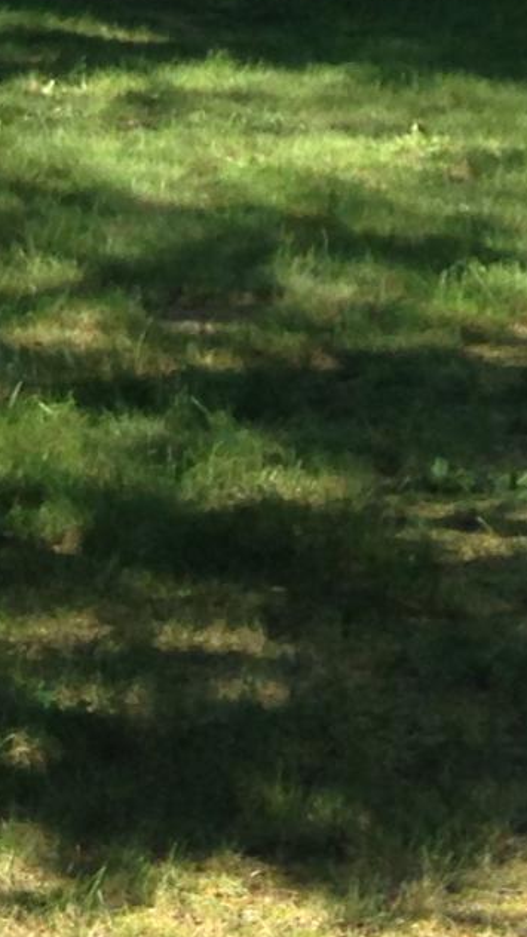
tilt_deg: +3.4
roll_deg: -0.3
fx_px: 4248
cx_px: -395
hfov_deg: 6.9
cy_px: -680
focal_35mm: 171
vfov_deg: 11.7
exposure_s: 1/298
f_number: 2.4
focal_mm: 4.12
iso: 50
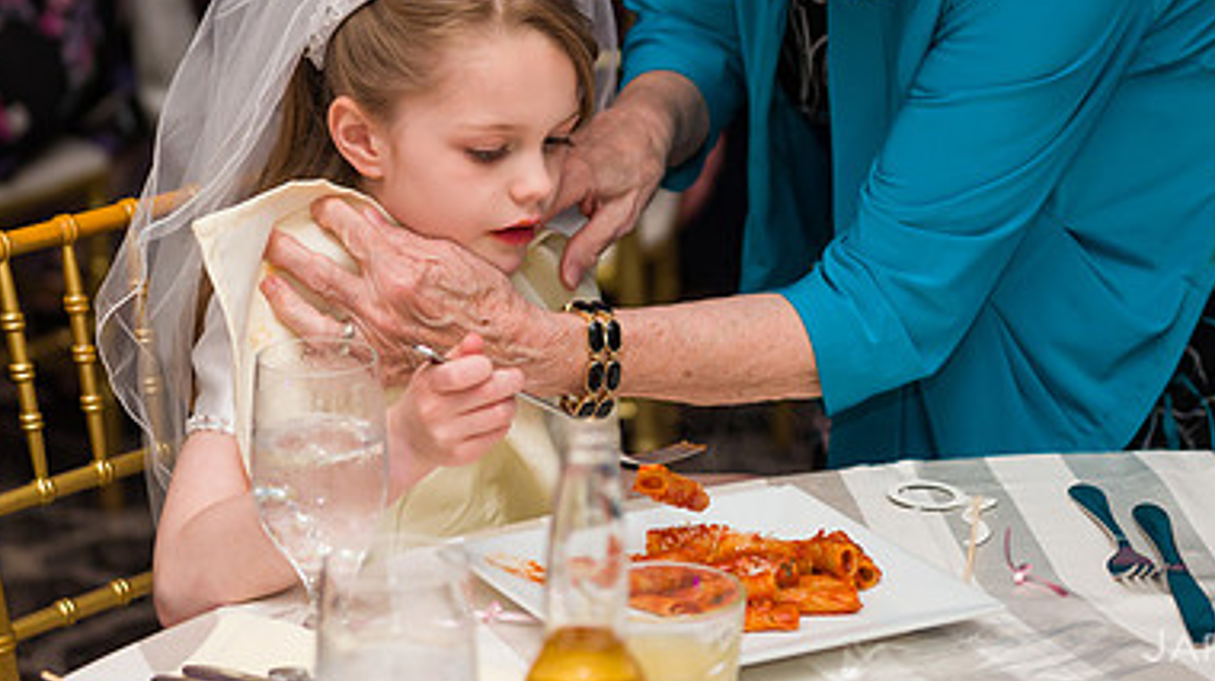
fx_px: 3605
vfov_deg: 10.7
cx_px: 521
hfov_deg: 19.1
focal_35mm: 112
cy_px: 115
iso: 1250
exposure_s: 1/200
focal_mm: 70
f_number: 3.2
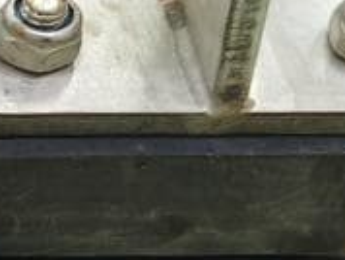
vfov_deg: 9.5
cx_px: -417
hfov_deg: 11.1
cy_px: 299
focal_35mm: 155
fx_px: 1547
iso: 125
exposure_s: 1/53.3
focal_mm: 5.56
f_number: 1.88
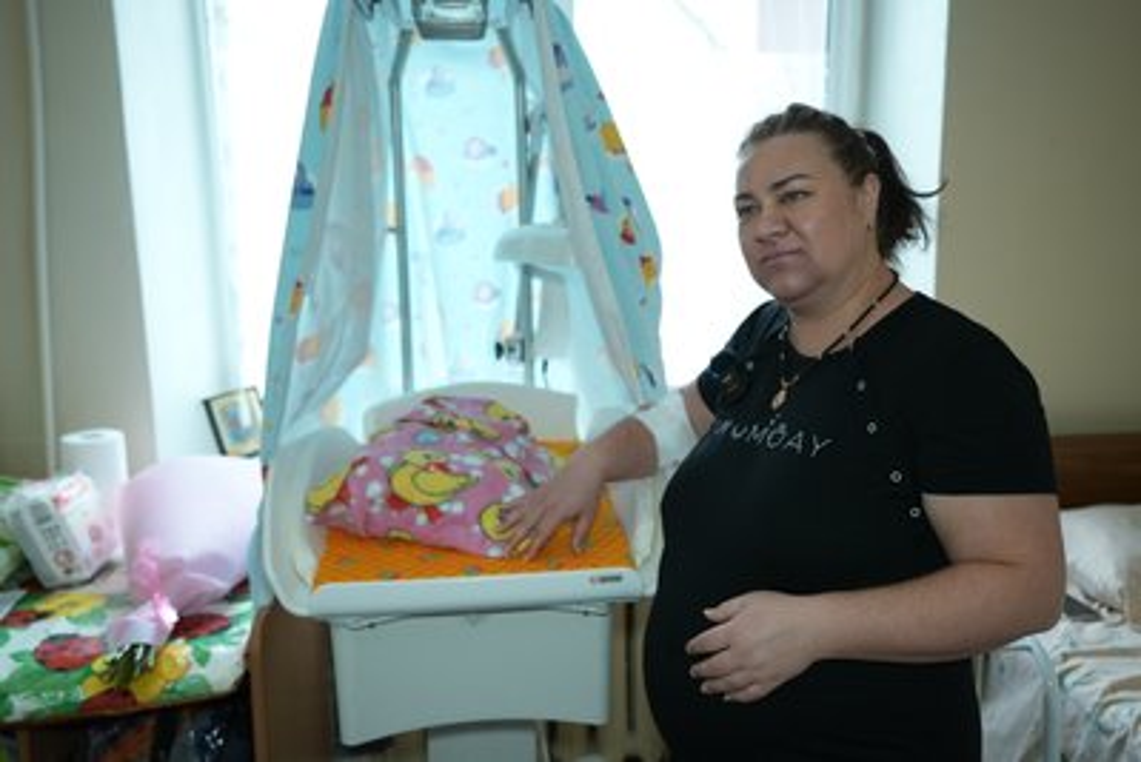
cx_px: 570
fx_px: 1015
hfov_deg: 58.7
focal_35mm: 32
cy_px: 381
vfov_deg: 41.1
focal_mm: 32
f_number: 2.8
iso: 640
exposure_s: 1/100
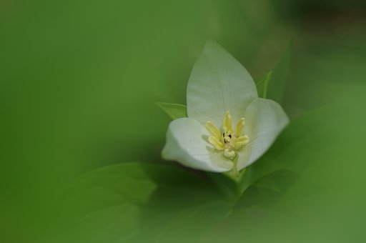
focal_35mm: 135
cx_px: 183
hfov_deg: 15.2
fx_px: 1371
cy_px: 122
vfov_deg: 10.1
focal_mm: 90
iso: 200
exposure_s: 1/1250
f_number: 2.8
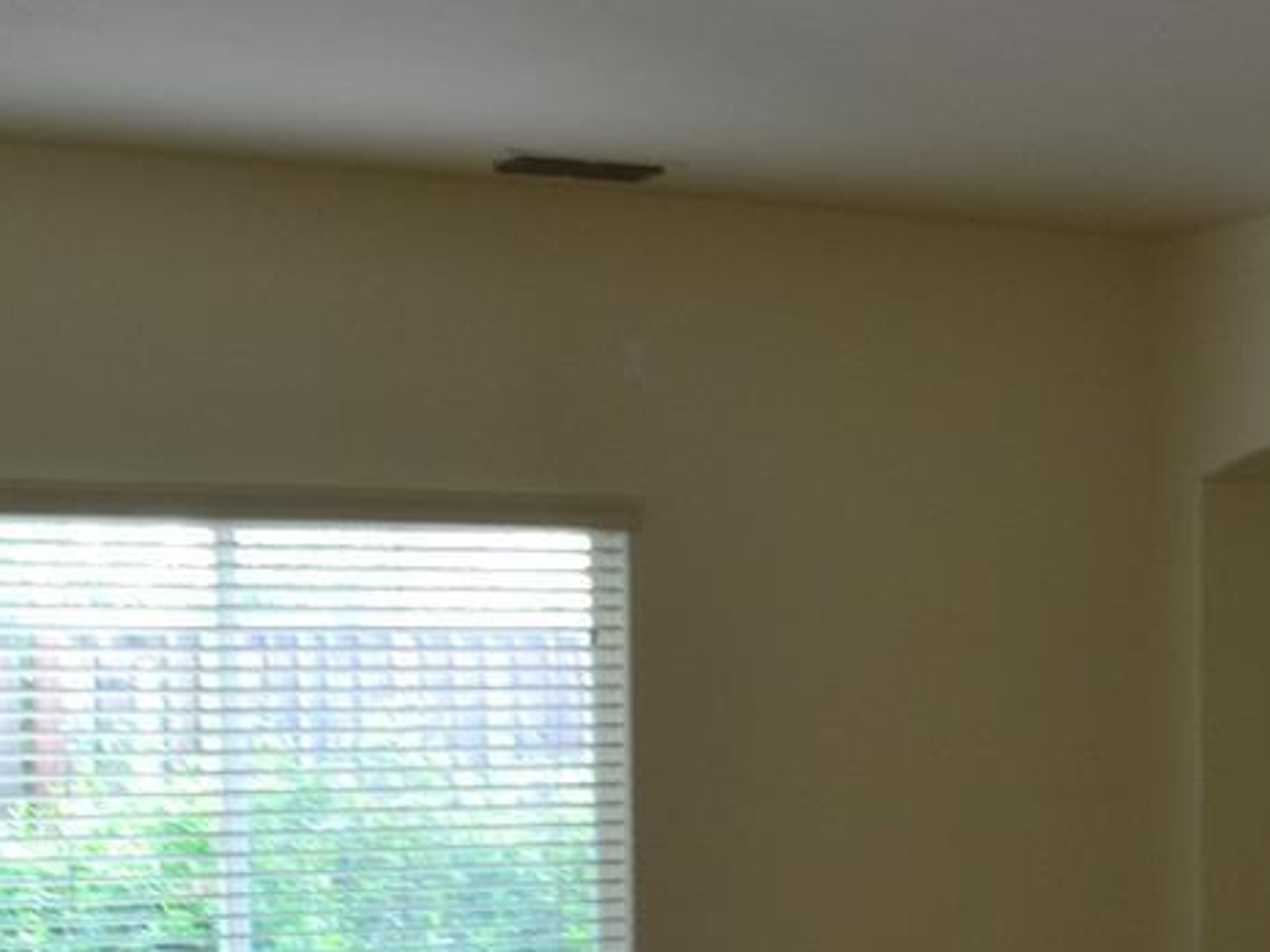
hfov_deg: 21.9
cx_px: 1429
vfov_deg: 17.1
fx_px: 3082
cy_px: 1012
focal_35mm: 84
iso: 400
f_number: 6.3
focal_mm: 18
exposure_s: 1/15
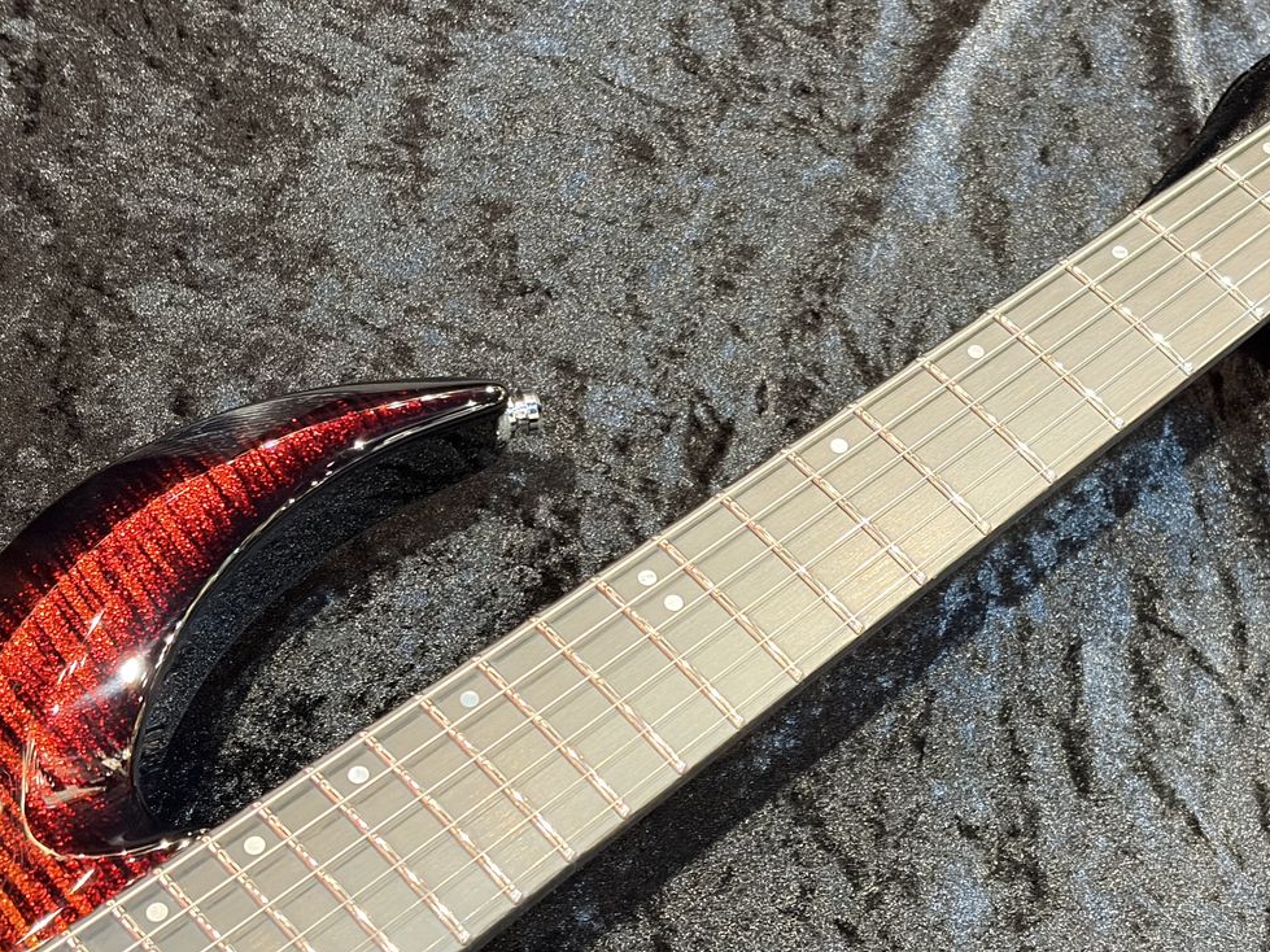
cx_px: 760
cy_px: 602
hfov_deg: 28.5
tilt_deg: -55.9
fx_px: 2494
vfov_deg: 21.6
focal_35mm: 68
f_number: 1.6
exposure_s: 1/30
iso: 320
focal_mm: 5.96
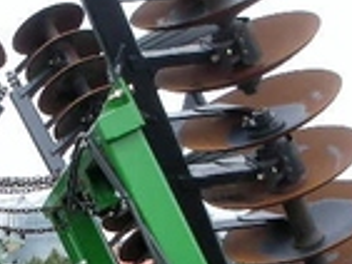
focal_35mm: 135
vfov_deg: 10.8
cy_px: 314
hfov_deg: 14.3
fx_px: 1374
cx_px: -15
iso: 50
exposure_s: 1/128
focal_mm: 5.8
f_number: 2.8
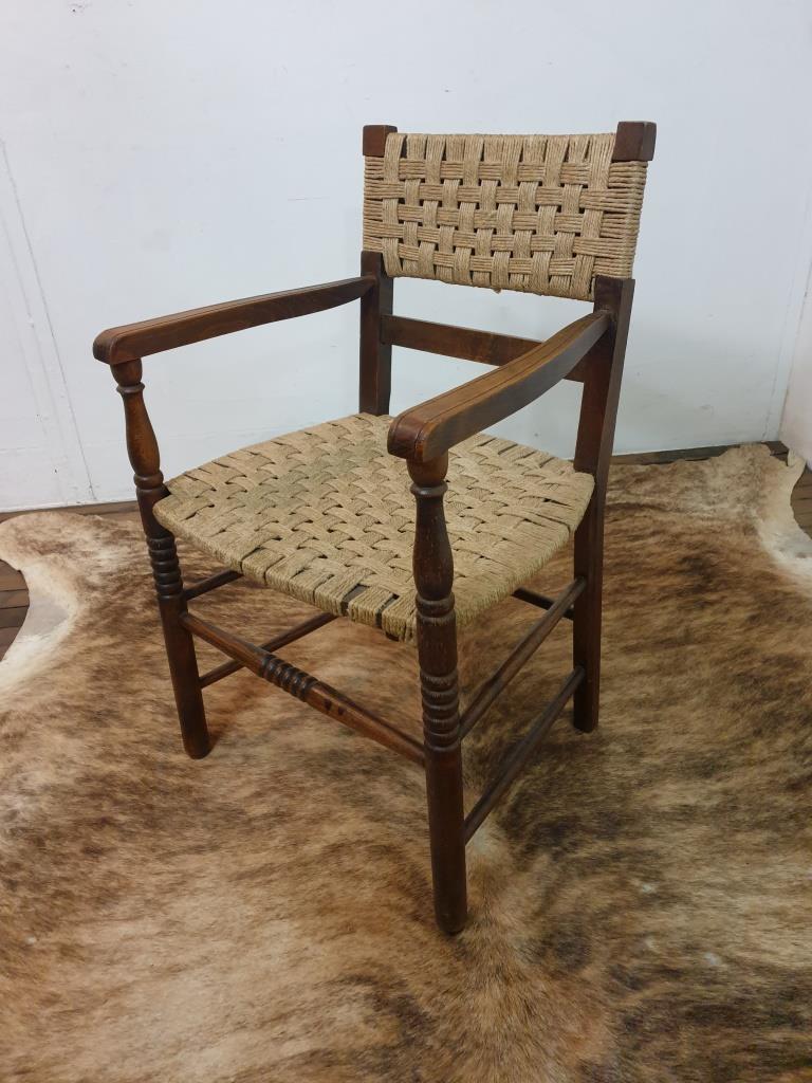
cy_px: 542
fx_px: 813
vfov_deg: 67.3
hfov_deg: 53.1
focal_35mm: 26
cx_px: 406
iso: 250
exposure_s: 1/25
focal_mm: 4.3
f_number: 1.5
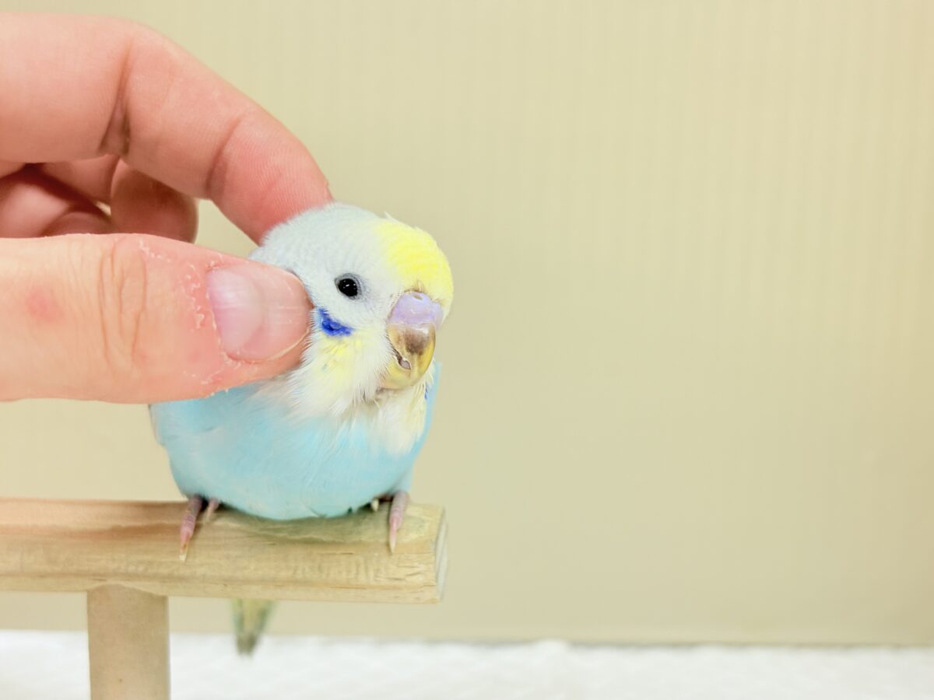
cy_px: 350
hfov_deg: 36.8
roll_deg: -0.1
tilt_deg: -5.9
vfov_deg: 28.0
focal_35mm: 52
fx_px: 1403
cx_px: 467
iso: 50
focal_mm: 5.96
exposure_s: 1/85
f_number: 1.6
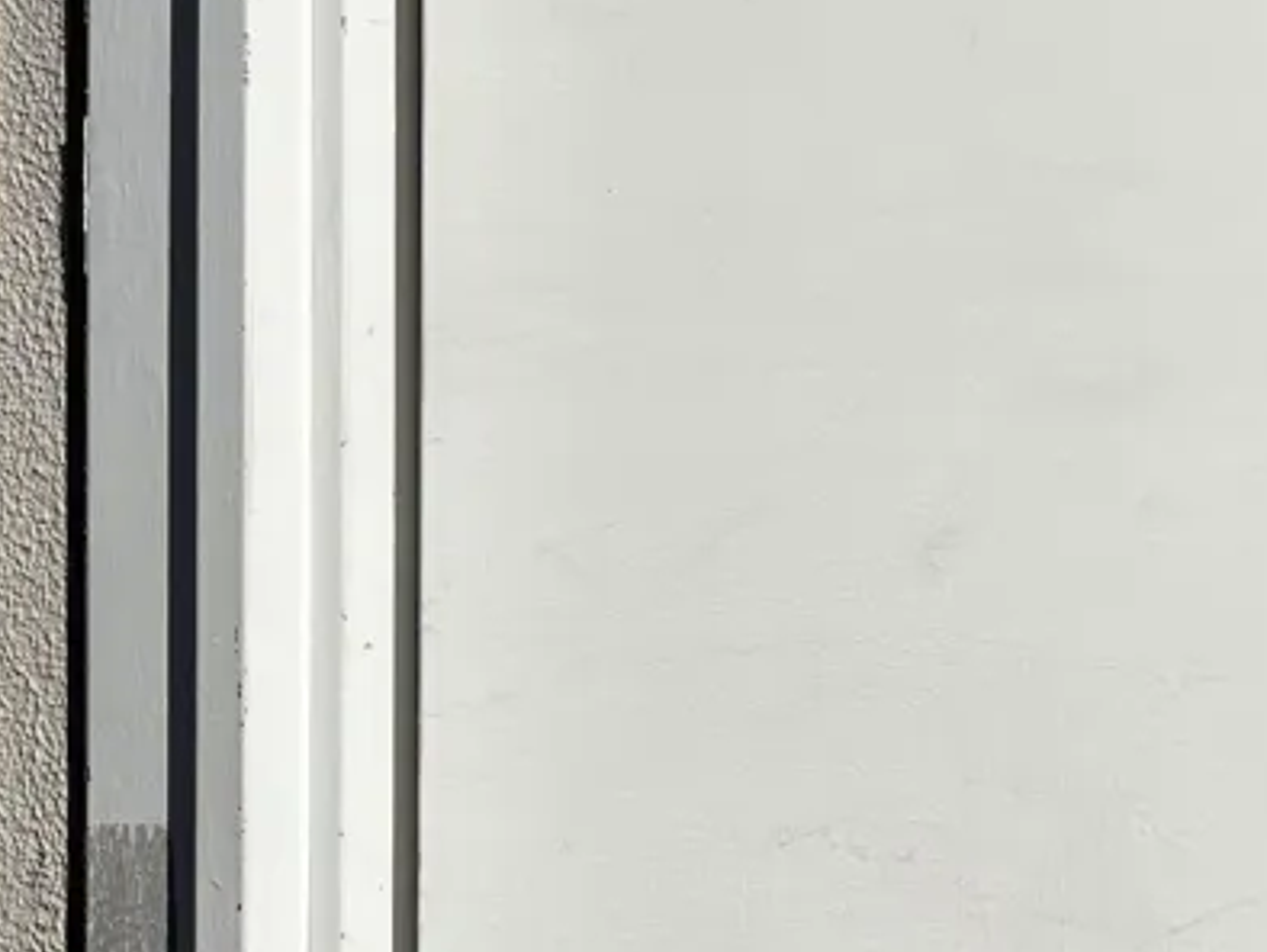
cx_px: 389
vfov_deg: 7.4
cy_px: 299
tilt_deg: +1.4
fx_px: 7325
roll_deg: +0.0
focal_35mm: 200
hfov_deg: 9.9
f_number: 2.8
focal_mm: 9
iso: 32
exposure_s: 1/2320
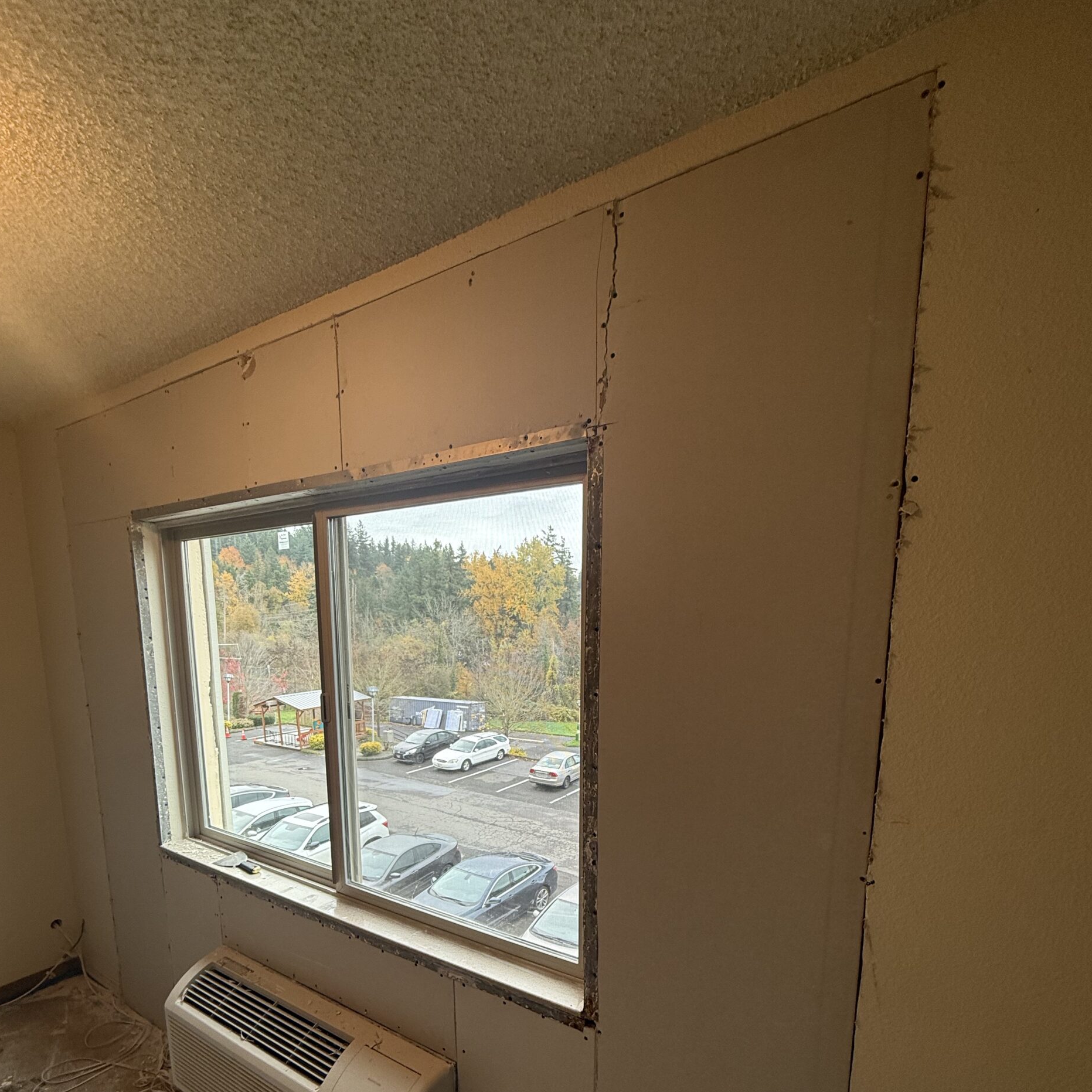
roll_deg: -0.8
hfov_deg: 84.0
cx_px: 556
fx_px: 607
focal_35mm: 17
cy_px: 720
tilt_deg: -6.7
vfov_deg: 81.4
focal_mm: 2.22
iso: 80
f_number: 2.2
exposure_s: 1/120
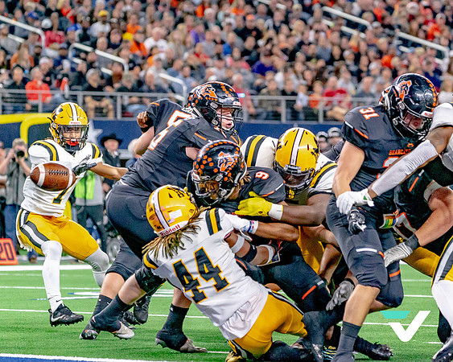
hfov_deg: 7.1
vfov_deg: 5.7
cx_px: 254
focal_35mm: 271
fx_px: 3628
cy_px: 160
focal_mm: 209
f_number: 5.6
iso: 5000
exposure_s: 1/1500
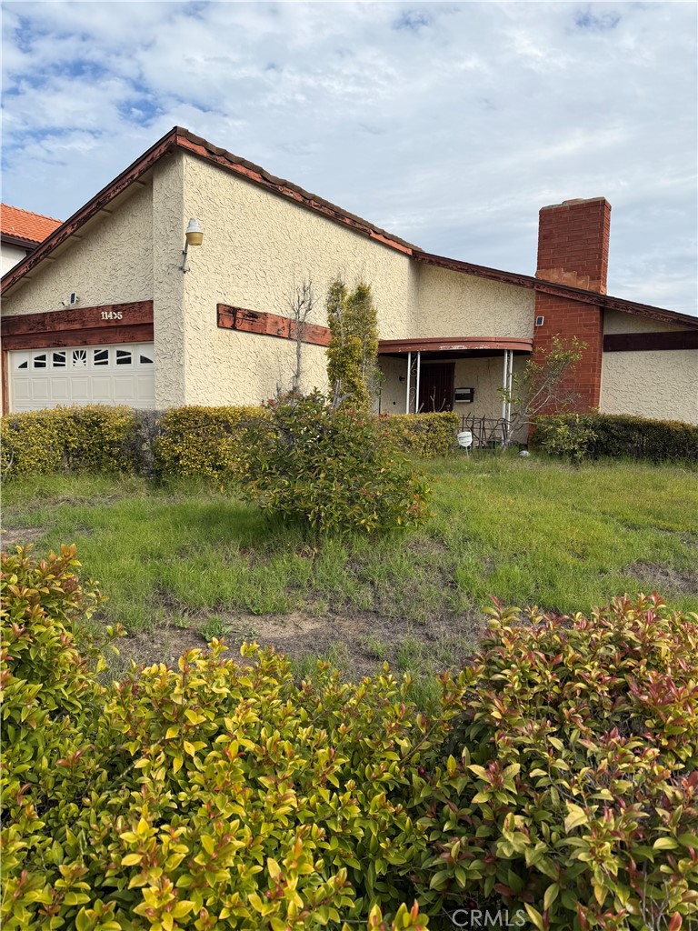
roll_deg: -1.4
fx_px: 645
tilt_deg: -4.7
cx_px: 349
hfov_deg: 56.8
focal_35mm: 24
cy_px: 466
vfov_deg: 71.6
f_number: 1.78
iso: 80
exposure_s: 1/4167
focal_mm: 6.76
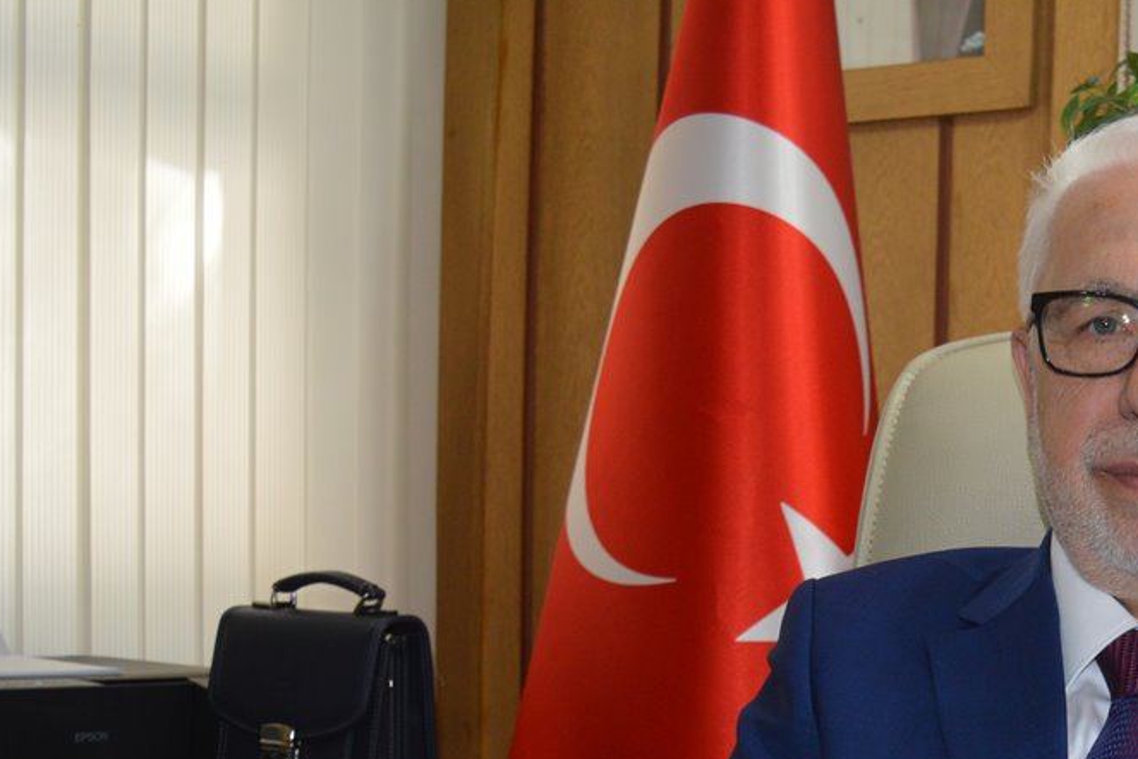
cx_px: 1071
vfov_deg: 18.8
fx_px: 2245
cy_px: 714
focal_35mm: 71
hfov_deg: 27.2
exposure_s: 1/60
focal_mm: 23
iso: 560
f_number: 3.8
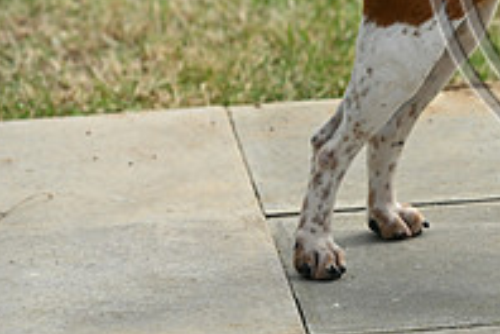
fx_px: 5500
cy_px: -97
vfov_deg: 3.5
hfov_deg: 5.2
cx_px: 657
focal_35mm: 396
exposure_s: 1/1000
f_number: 4.5
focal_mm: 135
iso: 140
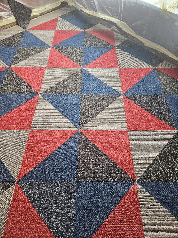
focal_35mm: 23
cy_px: 119
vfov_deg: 73.9
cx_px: 89
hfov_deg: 58.9
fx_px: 158
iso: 320
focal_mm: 5.4
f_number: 1.8
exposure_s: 1/142
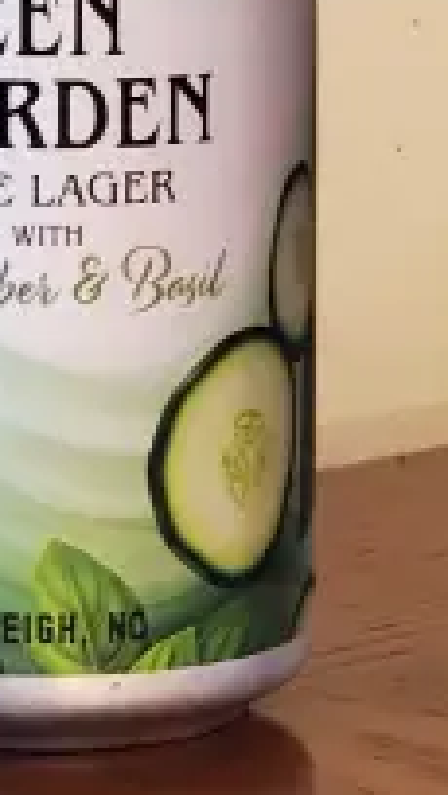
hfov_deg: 10.9
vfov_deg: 19.0
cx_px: 55
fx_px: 2340
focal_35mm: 111
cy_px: 97
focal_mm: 6
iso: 400
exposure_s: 1/15
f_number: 2.4
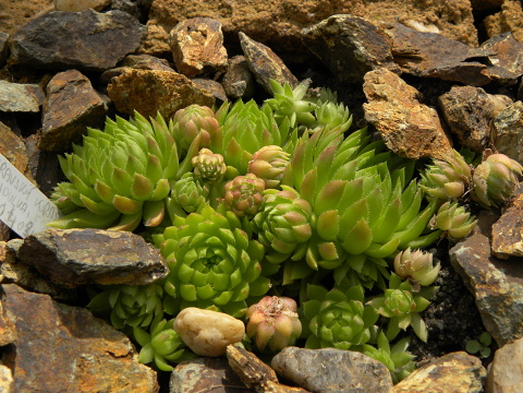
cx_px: 262
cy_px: 196
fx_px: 619
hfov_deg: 45.8
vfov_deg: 35.1
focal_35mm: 41
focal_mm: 7.3
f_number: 5
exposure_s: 1/400
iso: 100
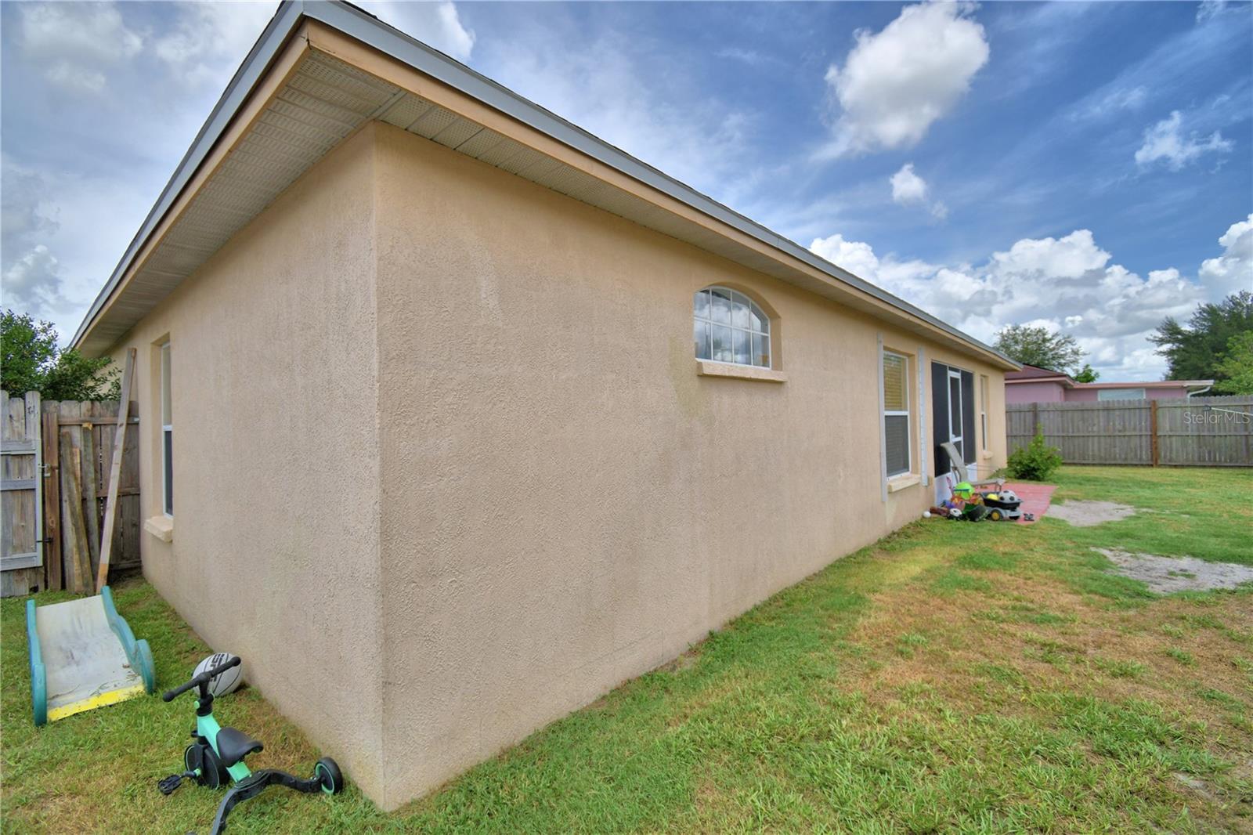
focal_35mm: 15
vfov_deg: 77.3
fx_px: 522
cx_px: 626
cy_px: 418
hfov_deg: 100.4
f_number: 4.5
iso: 100
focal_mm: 10
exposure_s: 1/1250
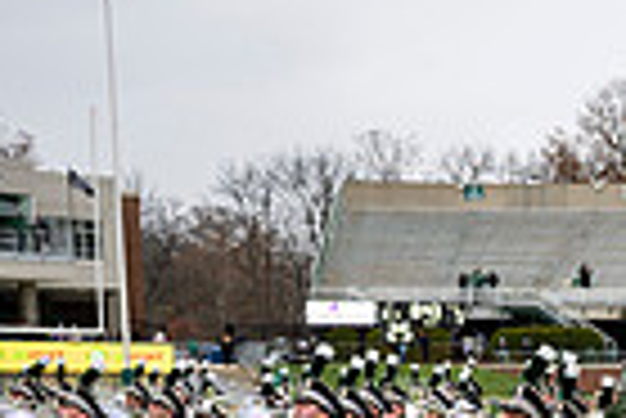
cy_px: 591
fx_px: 1741
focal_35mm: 100
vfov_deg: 13.1
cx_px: 937
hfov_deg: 18.2
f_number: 2.8
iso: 100
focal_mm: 24
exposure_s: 1/500
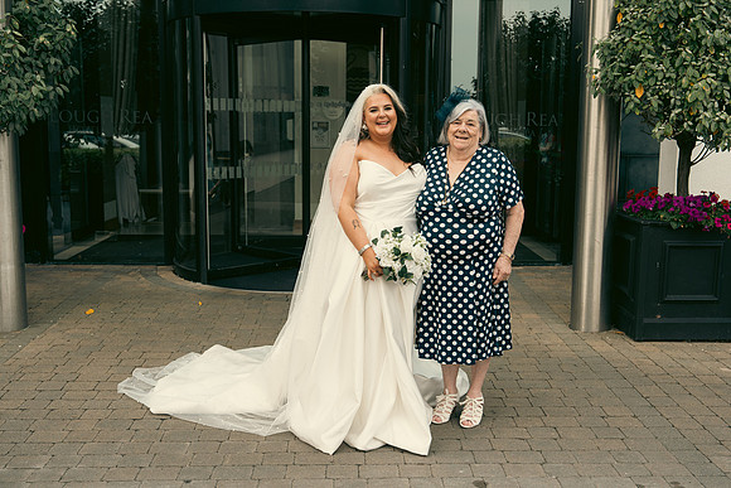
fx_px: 853
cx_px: 366
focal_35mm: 42
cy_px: 244
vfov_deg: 31.9
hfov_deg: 46.4
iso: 125
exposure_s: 1/250
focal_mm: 42
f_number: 5
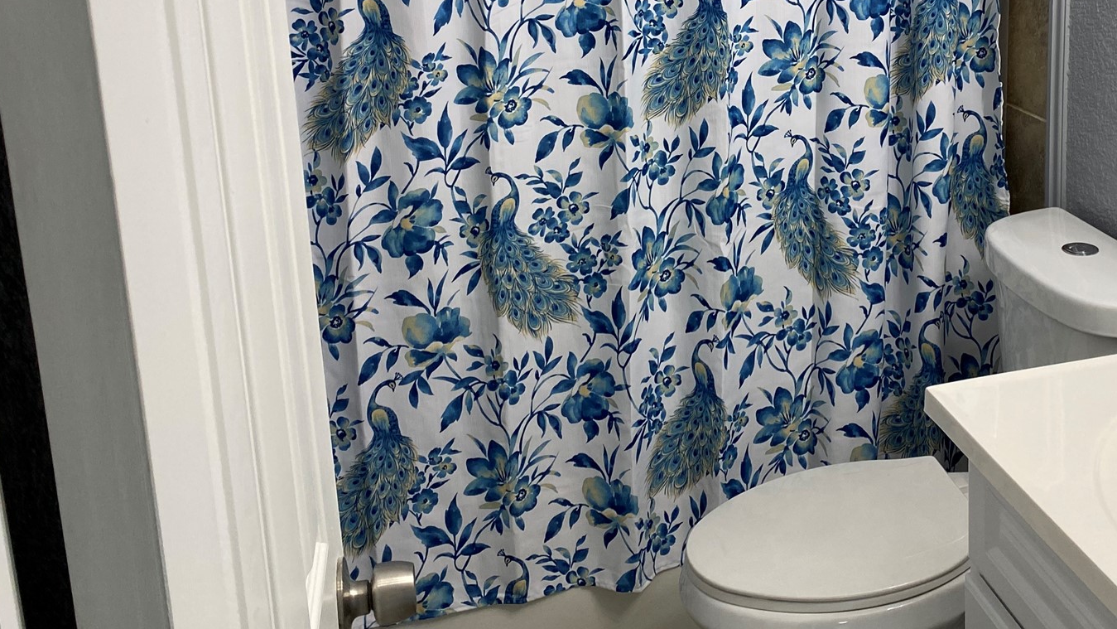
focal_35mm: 43
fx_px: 1274
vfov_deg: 26.7
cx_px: 760
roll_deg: +1.3
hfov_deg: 46.5
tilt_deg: -11.4
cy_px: 60
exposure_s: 1/120
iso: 100
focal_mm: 4.25
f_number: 1.8
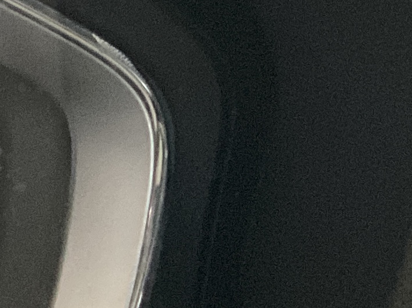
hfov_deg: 9.7
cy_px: -10
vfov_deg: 8.9
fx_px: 1963
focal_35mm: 165
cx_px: -748
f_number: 1.8
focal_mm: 3
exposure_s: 1/40
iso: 250
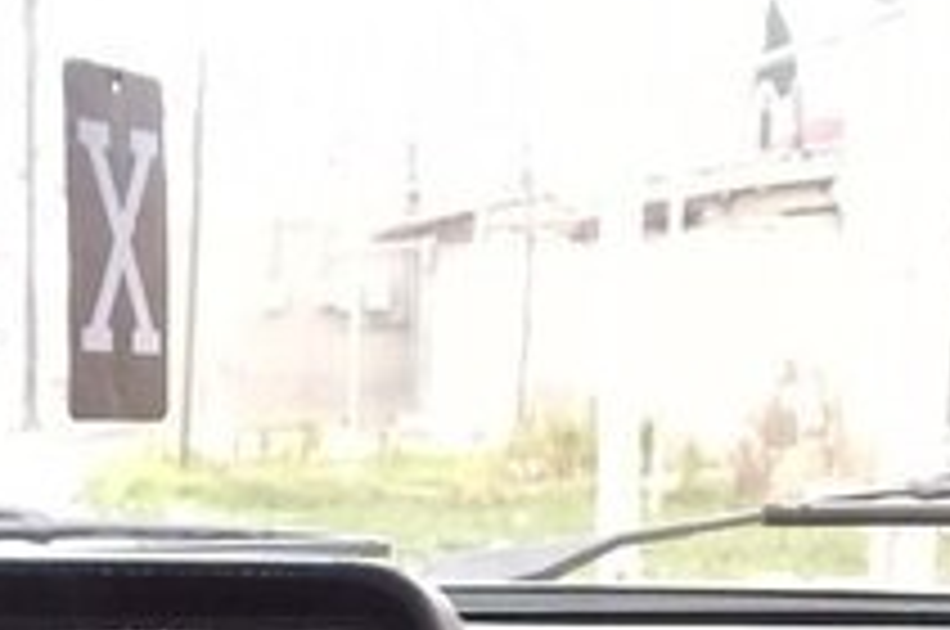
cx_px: 86
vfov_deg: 12.6
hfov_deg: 19.8
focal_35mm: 101
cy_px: 1042
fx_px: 2661
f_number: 2.2
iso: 80
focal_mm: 3.3
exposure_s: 1/50
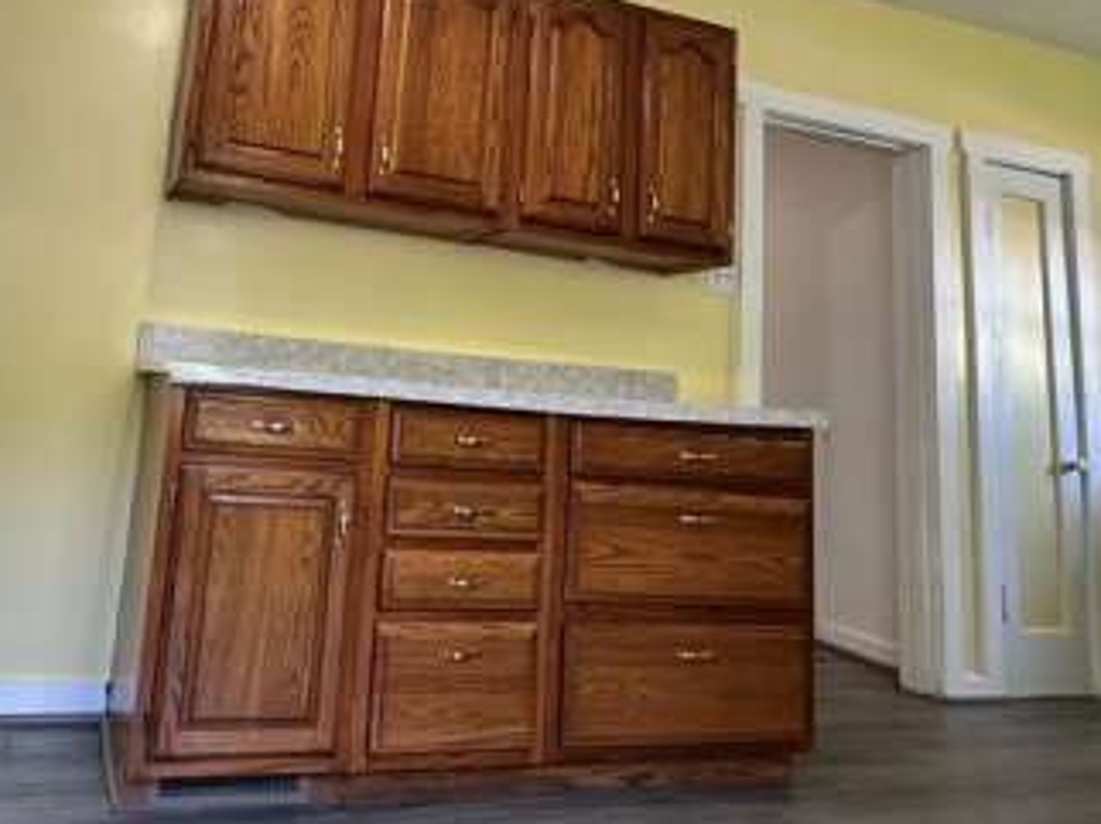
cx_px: 337
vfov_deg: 46.9
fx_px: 922
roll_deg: -5.1
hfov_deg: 59.7
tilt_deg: +9.0
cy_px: 236
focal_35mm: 29
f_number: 2.2
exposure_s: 1/60
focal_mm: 2.22
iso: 200
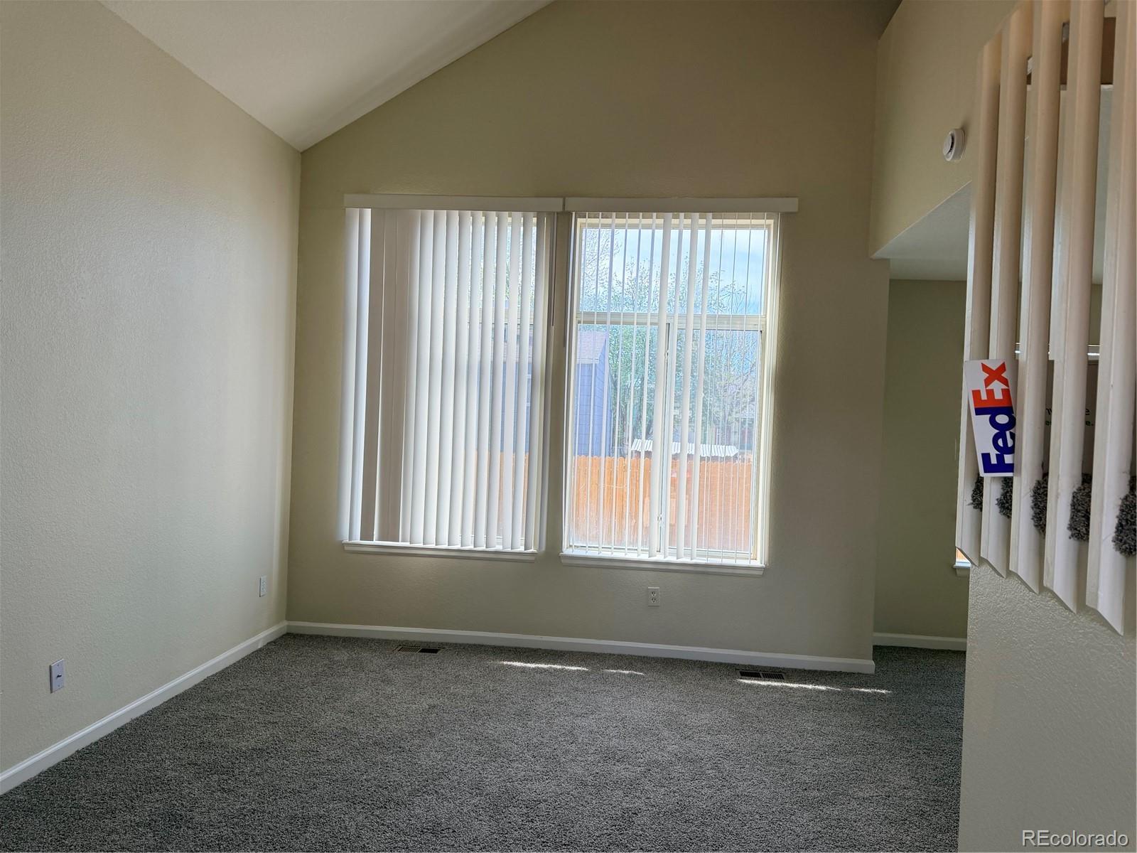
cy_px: 426
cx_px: 568
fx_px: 788
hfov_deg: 71.6
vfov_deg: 56.8
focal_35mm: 24
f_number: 1.78
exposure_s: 1/772
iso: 100
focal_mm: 6.76
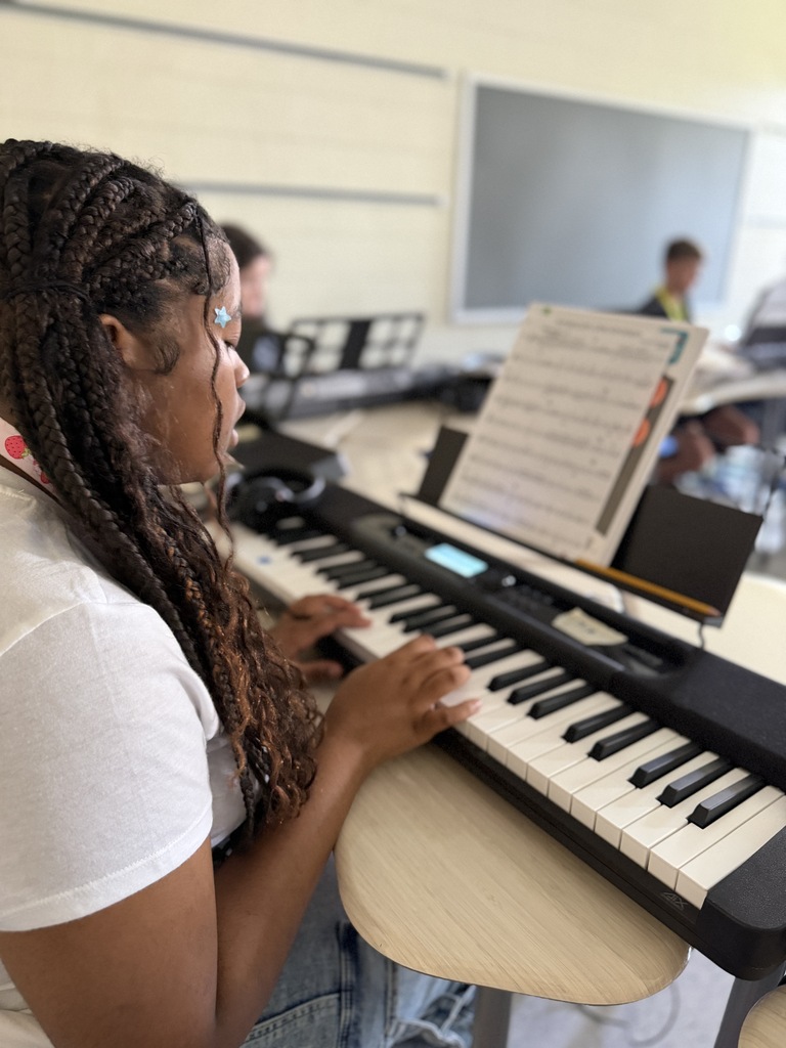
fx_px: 727
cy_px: 524
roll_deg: -2.0
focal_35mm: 24
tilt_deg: -20.4
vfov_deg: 71.6
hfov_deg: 56.8
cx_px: 393
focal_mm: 6.76
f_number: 1.78
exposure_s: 1/60
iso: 800
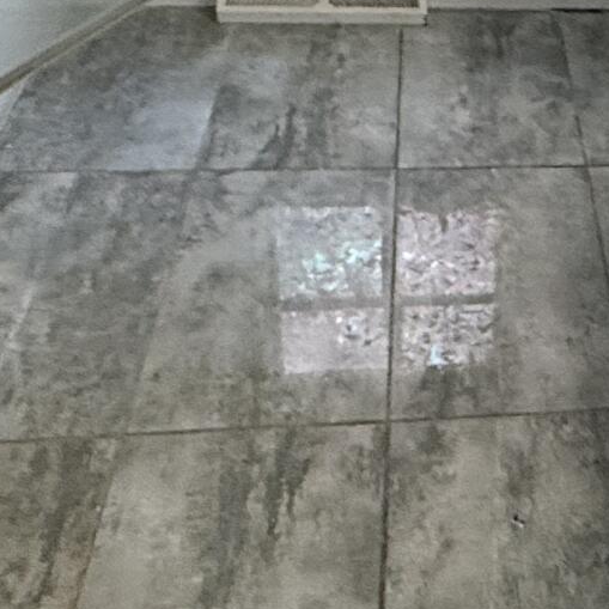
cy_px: 36
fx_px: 1453
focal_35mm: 73
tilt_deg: -22.1
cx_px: 790
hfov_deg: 21.4
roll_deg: -6.5
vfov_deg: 22.9
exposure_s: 1/60
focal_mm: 2.22
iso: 320
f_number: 2.2
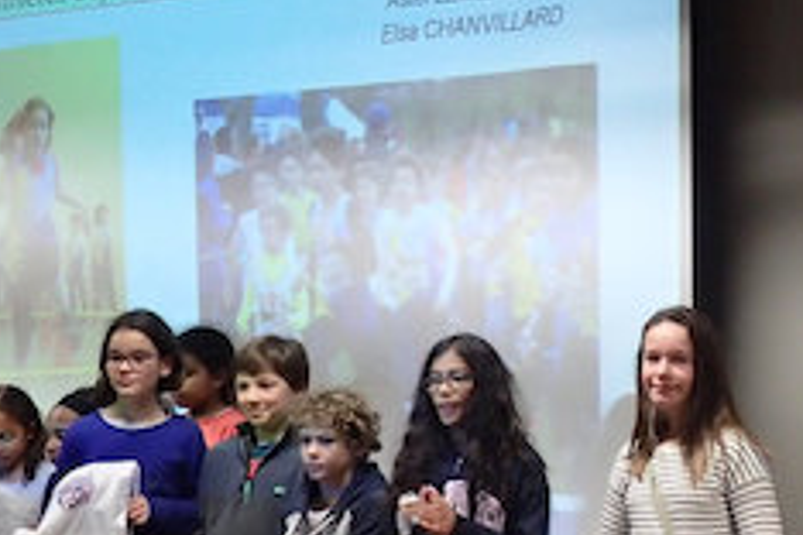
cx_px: 686
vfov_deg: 15.4
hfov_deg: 22.4
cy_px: 305
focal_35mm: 89
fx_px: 1985
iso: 400
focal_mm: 4.5
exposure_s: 1/30
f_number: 2
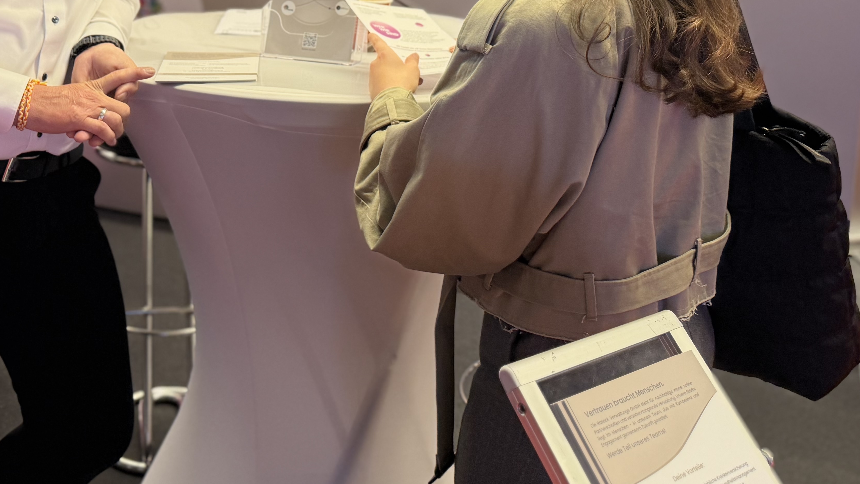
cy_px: 8
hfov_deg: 44.6
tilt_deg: -8.4
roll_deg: -0.7
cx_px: 262
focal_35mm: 45
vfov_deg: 25.3
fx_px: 1026
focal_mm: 6.76
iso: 125
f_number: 1.78
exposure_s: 1/100
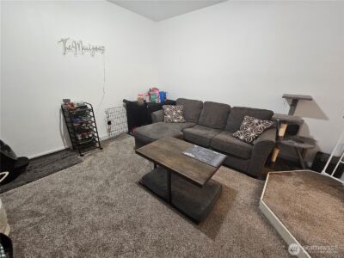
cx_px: 172
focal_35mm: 13
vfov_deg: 89.9
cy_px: 129
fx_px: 129
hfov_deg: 106.2
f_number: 2.2
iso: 400
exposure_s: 1/30
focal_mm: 2.2
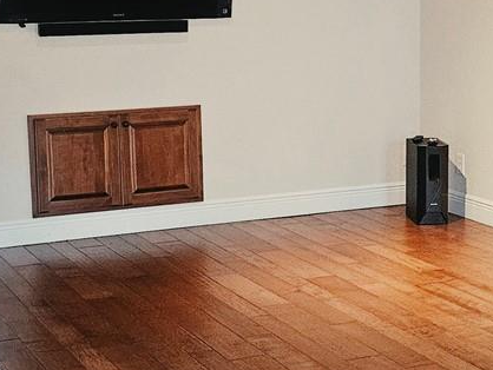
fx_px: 1254
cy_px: 183
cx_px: 272
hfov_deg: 22.2
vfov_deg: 16.8
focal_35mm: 88
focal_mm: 5.4
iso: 640
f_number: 1.8
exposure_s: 1/120
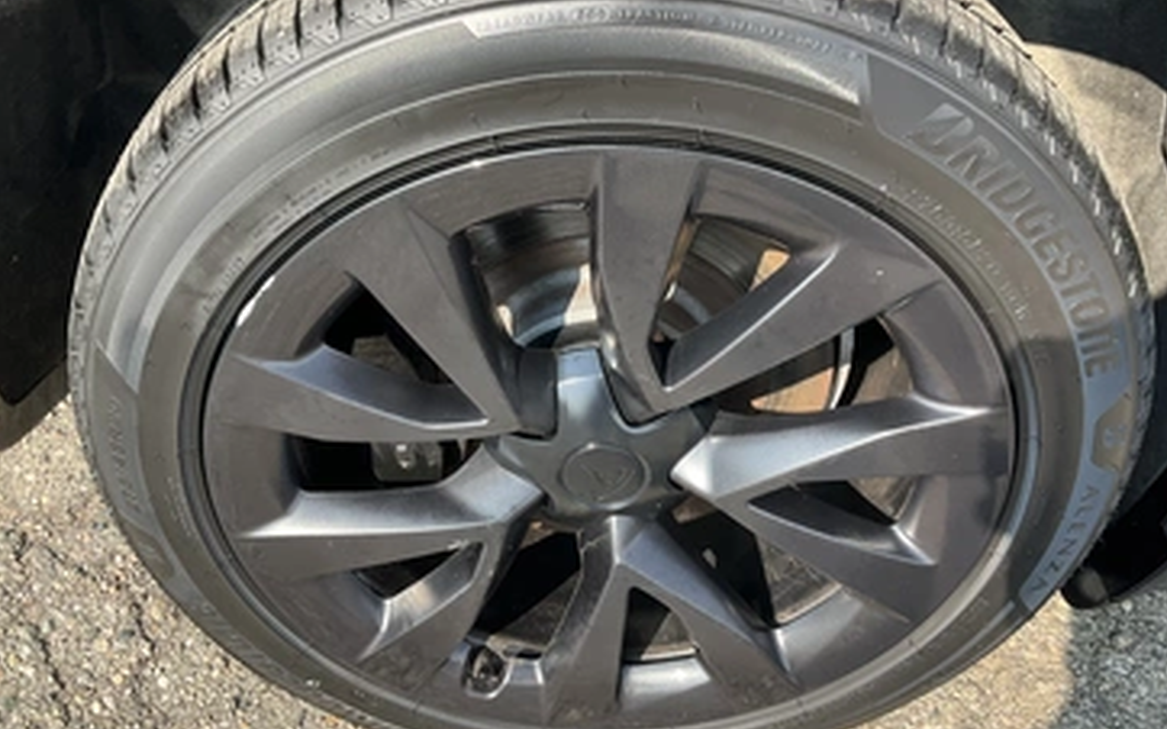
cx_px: 564
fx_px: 1081
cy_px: 342
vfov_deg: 37.2
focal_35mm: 34
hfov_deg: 56.7
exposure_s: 1/269
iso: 25
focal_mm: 3
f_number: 1.8
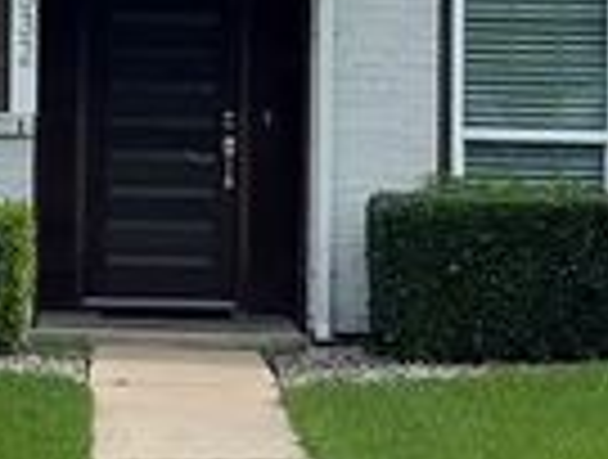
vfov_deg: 7.8
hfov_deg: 10.4
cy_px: -148
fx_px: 3328
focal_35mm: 189
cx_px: 41
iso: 32
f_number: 1.6
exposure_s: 1/4525
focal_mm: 5.1
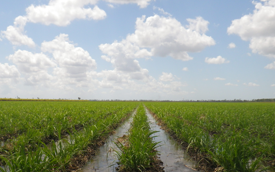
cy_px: 127
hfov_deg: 47.1
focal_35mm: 42
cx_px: 125
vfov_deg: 30.1
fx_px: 315
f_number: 4.2
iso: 80
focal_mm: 5
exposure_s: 1/800
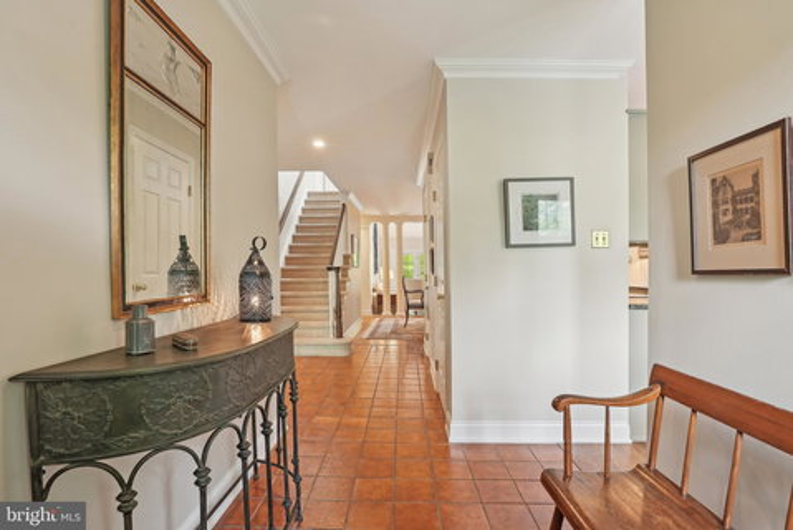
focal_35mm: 16
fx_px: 353
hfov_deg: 96.7
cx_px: 396
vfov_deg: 73.8
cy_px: 265
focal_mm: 16
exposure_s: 1/5
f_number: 9
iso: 400
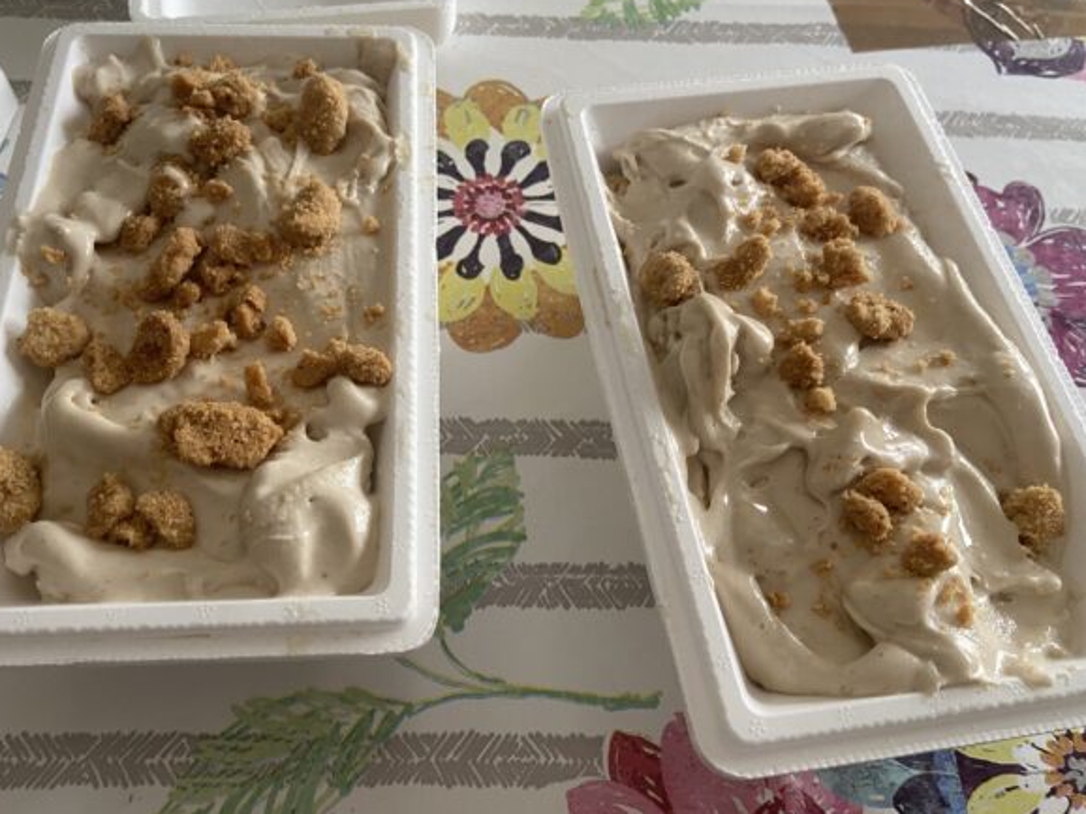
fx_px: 941
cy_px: 415
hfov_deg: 59.9
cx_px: 488
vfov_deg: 46.8
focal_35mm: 30
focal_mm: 4.25
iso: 125
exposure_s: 1/77
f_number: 1.8
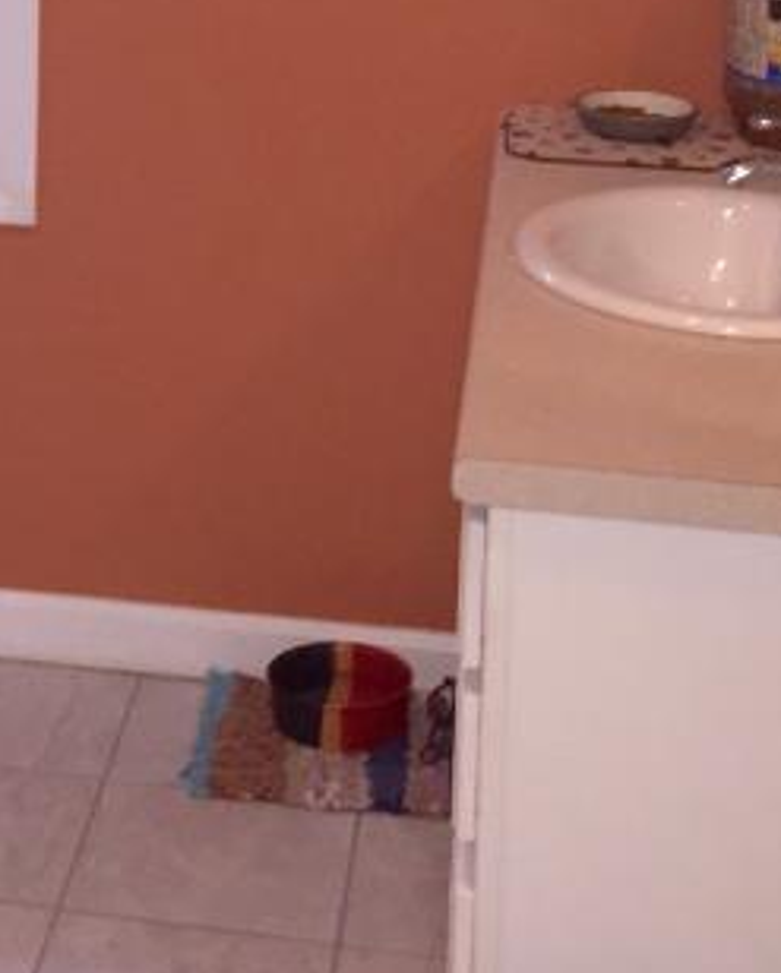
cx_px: -57
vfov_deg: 19.6
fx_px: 2712
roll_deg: -0.5
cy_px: -73
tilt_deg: -8.9
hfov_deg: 16.0
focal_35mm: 94
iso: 100
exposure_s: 1/17
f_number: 2.2
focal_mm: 4.15
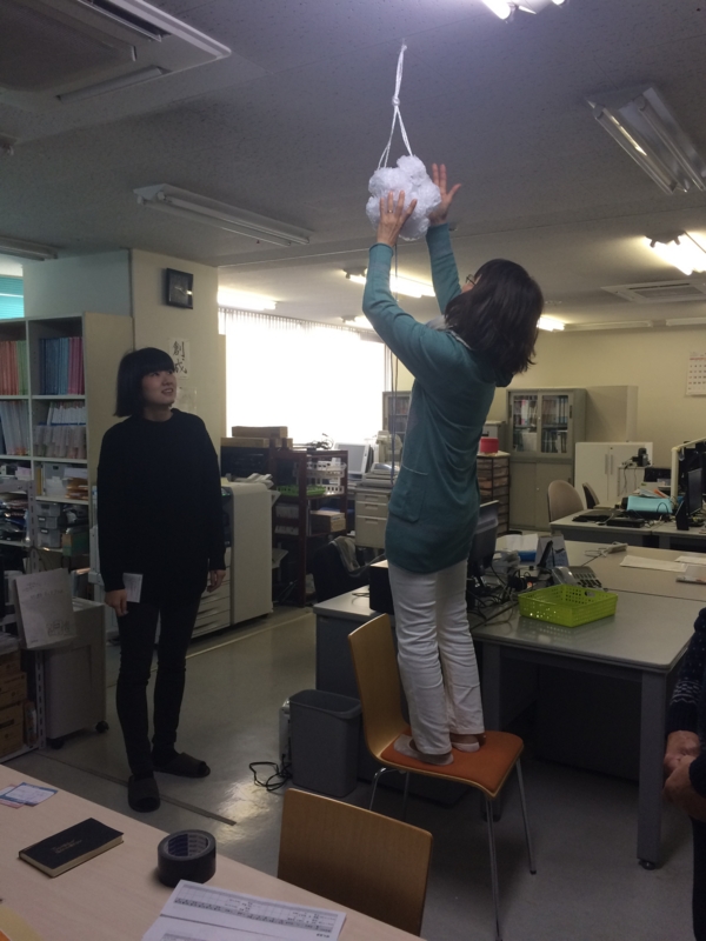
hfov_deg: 48.2
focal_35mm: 29
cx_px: 353
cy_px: 470
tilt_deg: -7.1
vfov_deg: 61.7
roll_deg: +0.4
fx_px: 789
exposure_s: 1/30
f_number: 2.2
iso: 32
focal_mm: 4.15
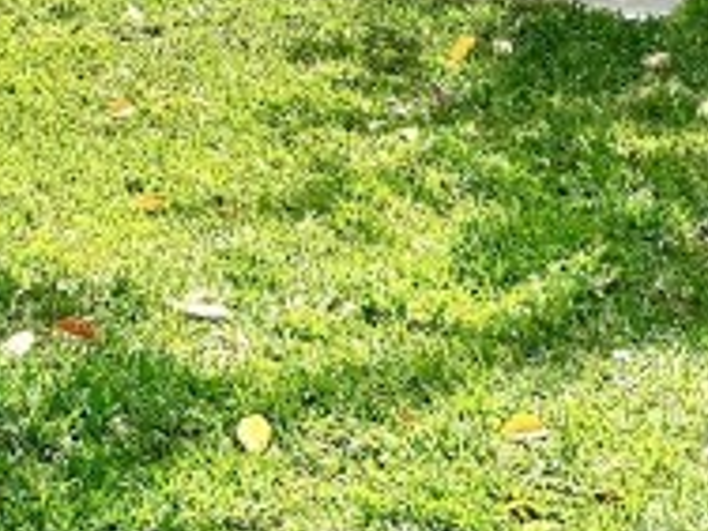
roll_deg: +0.3
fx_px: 2679
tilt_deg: -0.6
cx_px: 60
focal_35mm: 131
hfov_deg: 14.9
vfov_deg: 10.7
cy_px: -384
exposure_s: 1/1010
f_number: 1.78
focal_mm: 6.86
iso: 80
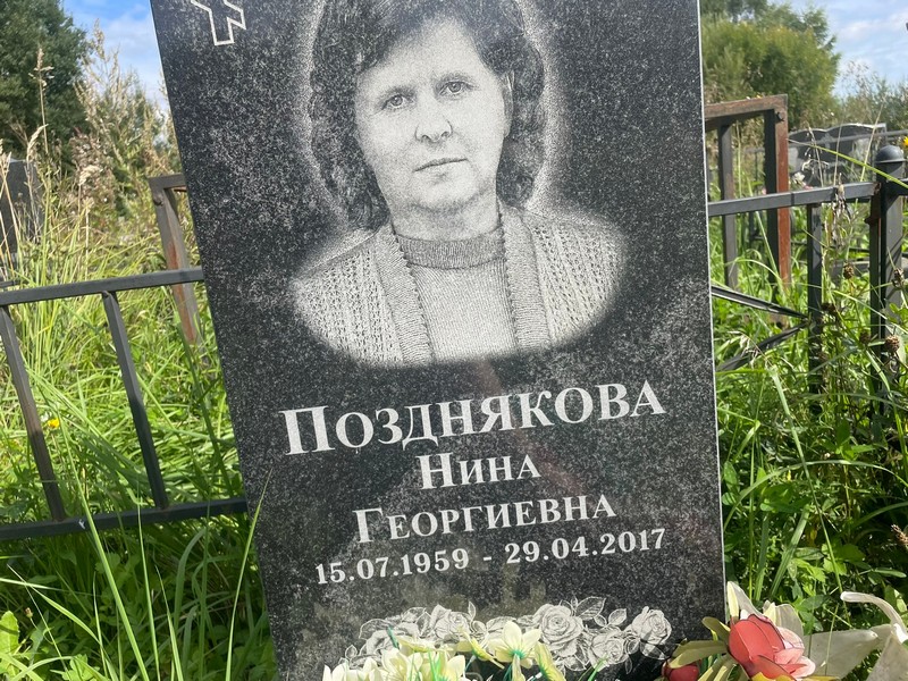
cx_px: 454
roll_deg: +7.3
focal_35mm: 26
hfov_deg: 67.3
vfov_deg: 53.1
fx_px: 682
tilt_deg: -11.9
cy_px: 340
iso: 32
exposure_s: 1/4464
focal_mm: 4.2
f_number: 1.6
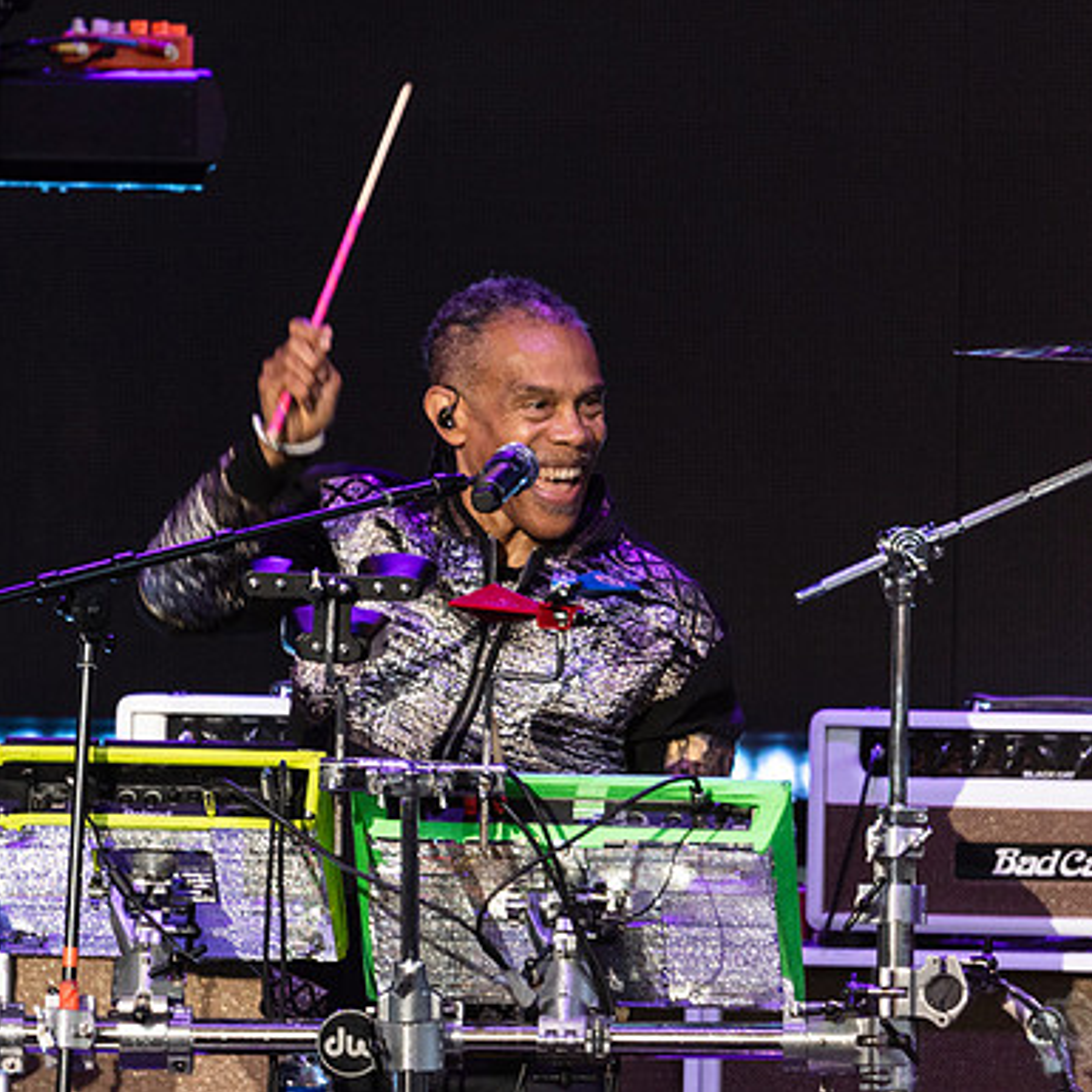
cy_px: 343
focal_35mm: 1187
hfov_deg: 1.5
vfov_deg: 1.5
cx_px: 570
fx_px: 42364
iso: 1000
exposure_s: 1/320
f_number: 6.3
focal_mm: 600
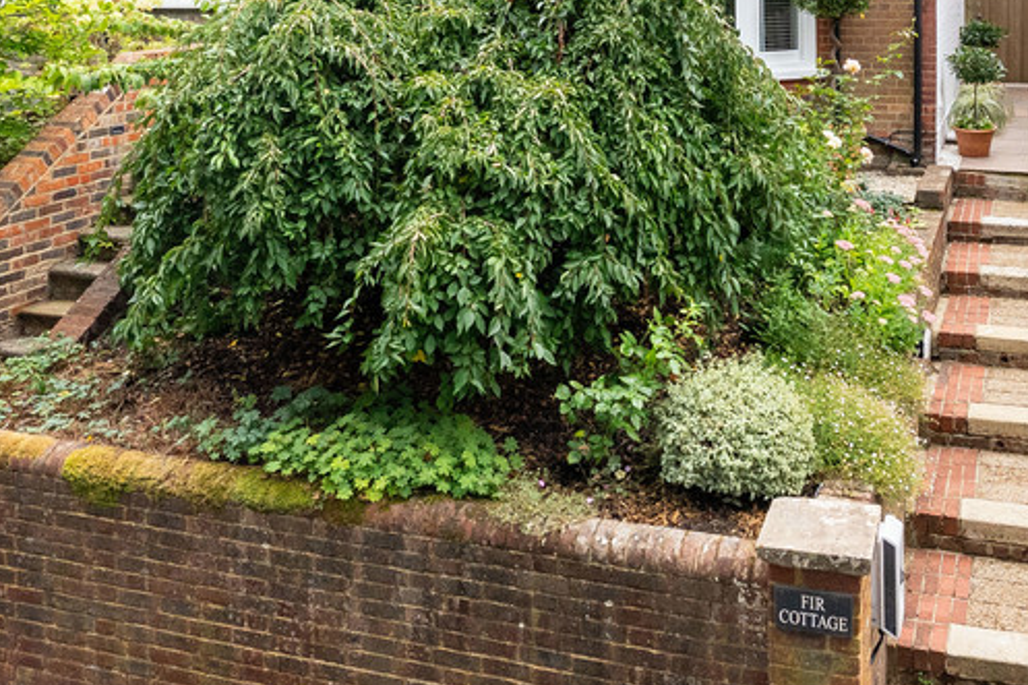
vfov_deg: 35.8
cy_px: 31
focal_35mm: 34
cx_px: 554
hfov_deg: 55.7
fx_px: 971
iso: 2500
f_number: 7.1
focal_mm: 16.5
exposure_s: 1/1600
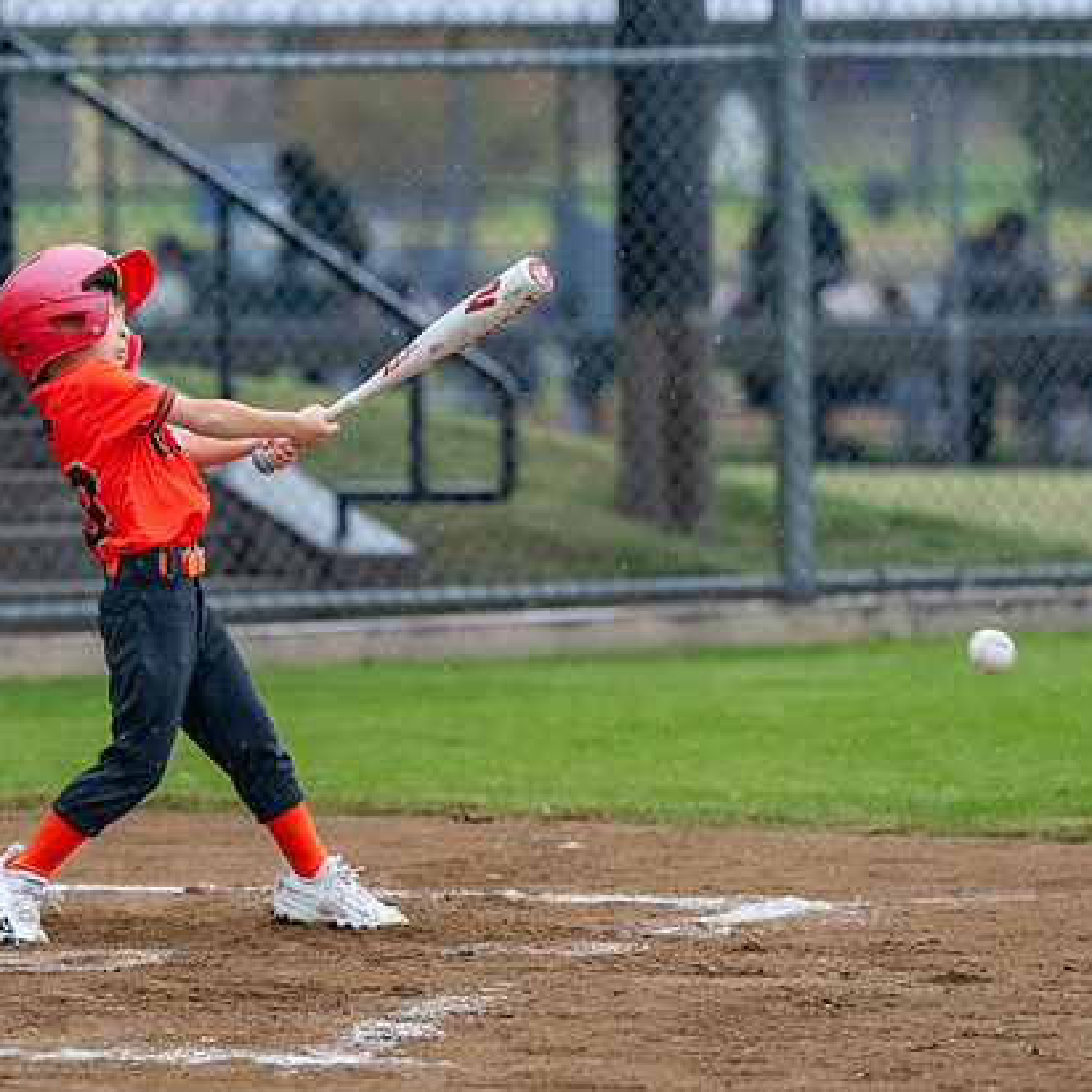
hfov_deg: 6.1
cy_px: 469
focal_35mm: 289
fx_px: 10315
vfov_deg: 6.1
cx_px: 255
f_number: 2.8
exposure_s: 1/1000
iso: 1600
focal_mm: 152
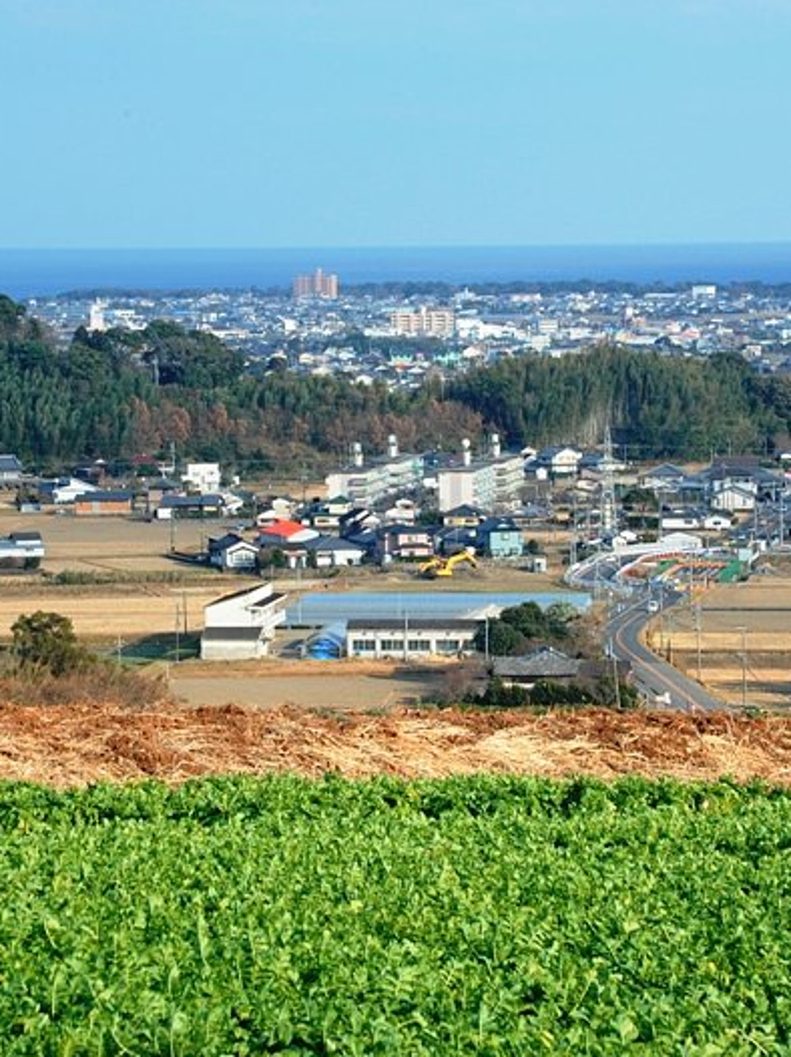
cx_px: 416
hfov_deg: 9.3
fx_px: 4879
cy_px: 528
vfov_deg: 12.4
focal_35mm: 160
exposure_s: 1/200
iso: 400
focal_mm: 110
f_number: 14
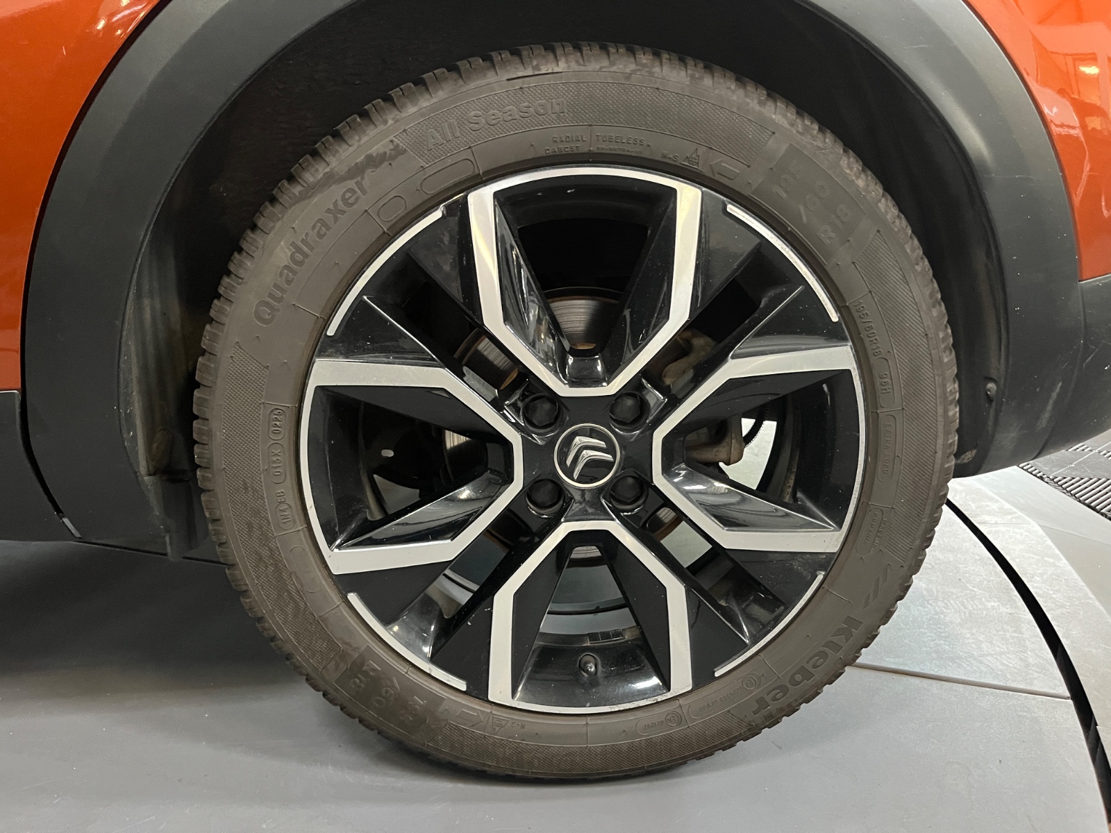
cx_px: 556
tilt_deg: -16.0
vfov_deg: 53.1
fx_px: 834
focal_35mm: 26
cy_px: 416
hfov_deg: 67.3
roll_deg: +1.2
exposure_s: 1/33
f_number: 1.6
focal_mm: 5.1
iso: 640
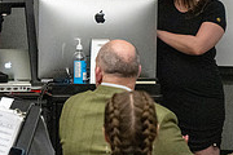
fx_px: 1463
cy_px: -14
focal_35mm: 226
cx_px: -131
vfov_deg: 6.1
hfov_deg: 8.9
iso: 10000
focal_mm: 70
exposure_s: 1/500
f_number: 4
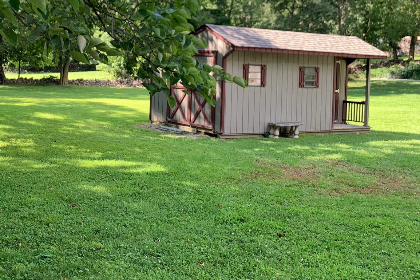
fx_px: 560
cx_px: 84
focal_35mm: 48
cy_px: 66
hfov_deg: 39.5
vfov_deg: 27.6
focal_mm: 4.25
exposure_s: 1/163
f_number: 1.8
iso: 25
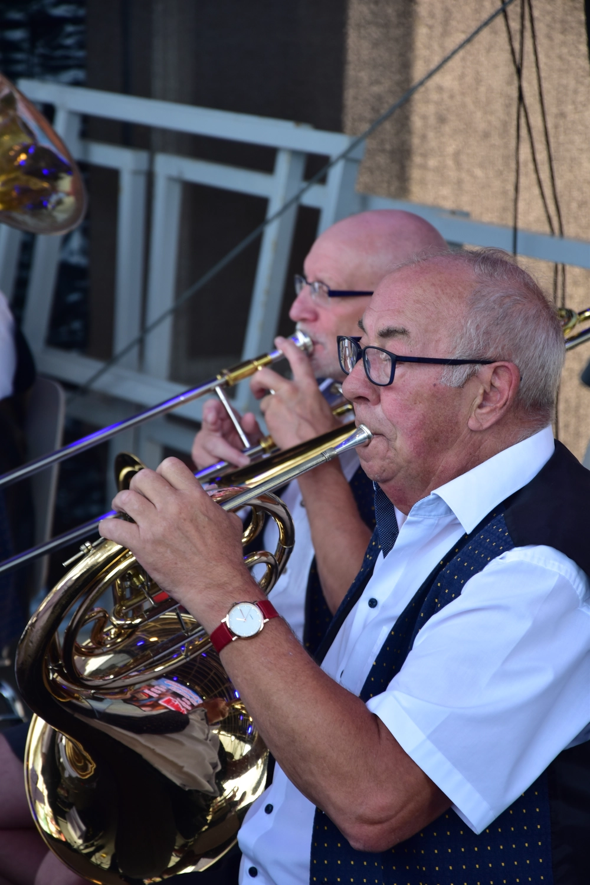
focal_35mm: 158
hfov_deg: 8.7
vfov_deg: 13.0
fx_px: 3872
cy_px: 442
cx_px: 295
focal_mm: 105
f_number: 5.6
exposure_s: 1/160
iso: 200
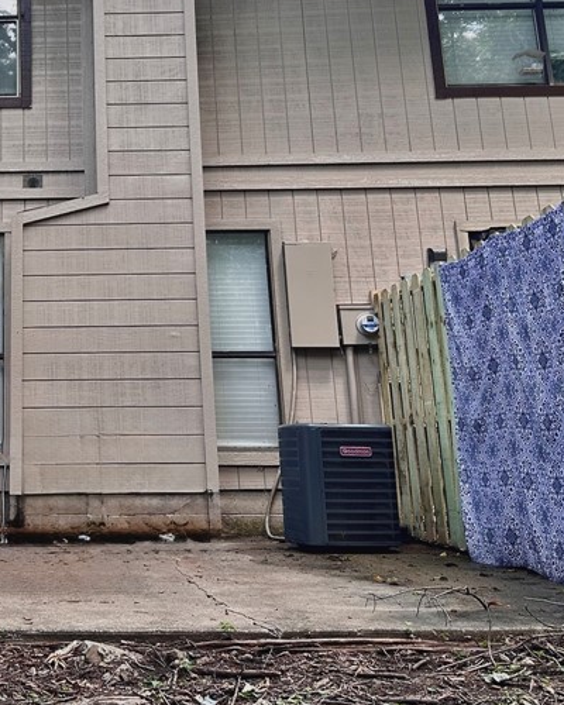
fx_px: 1002
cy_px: 190
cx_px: 35
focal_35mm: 48
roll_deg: -0.2
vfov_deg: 38.0
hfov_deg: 29.8
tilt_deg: +16.2
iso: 64
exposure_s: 1/191
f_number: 1.78
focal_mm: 6.86
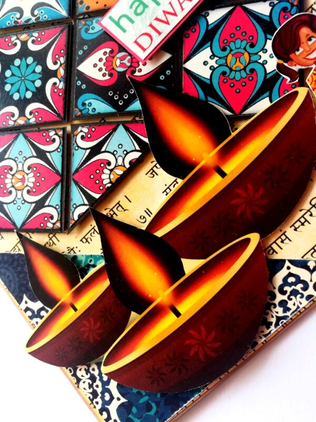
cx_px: 158
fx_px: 316
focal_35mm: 26
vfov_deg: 67.3
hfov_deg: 53.1
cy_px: 211
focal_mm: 3.83
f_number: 2.2
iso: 64
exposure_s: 1/50
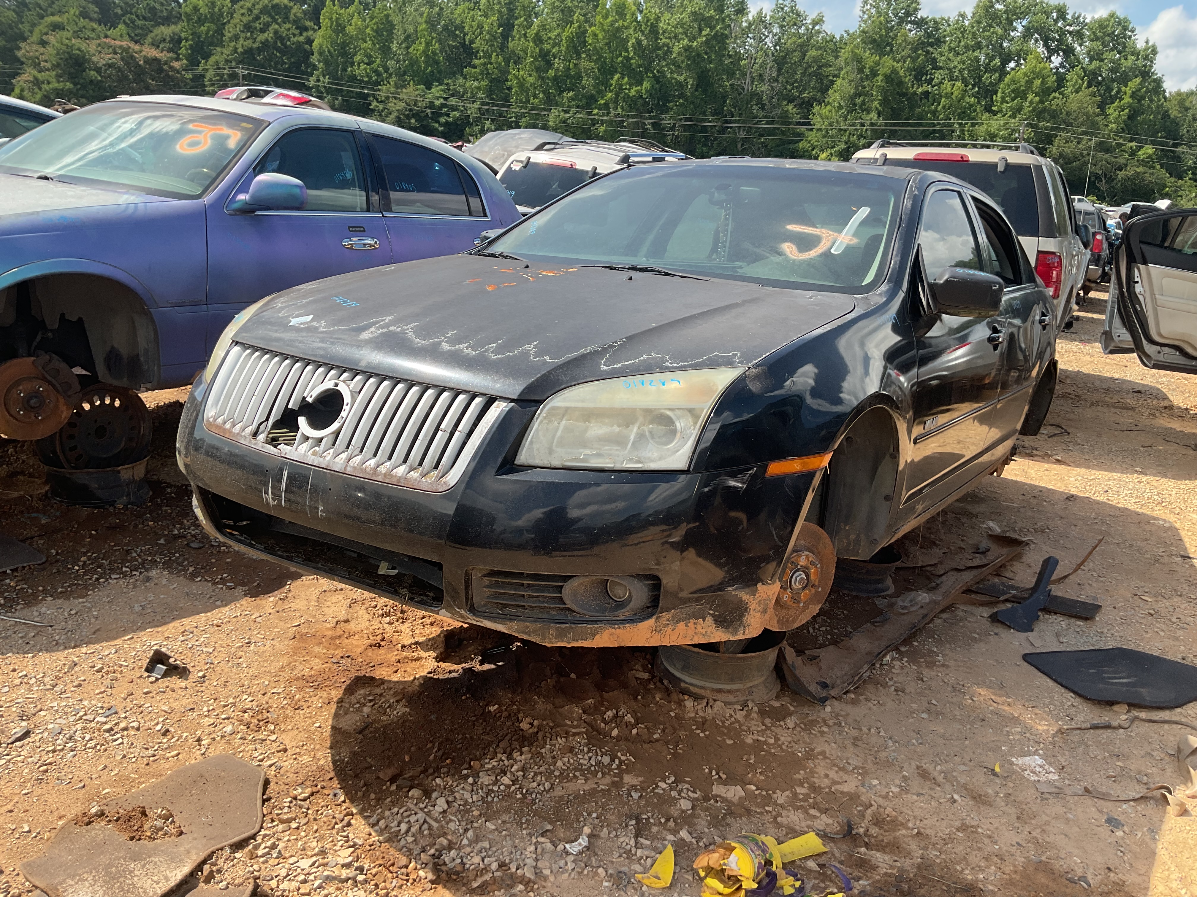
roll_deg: -4.6
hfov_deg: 61.7
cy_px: 448
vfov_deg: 48.2
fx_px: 1003
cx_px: 598
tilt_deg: -16.4
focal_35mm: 29
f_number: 1.8
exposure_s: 1/929
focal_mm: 3
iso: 16
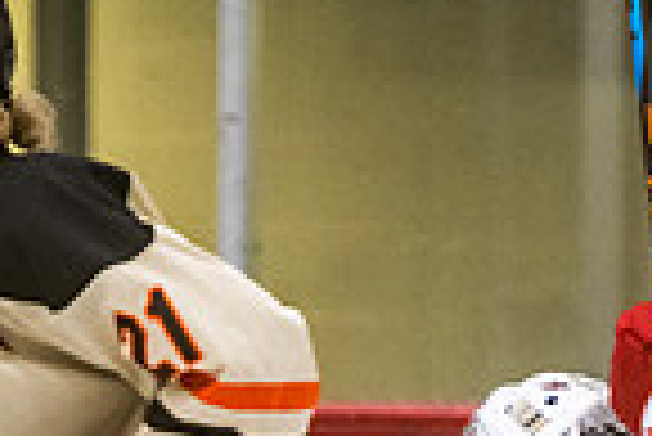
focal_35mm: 821
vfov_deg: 1.7
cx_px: 606
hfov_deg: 2.5
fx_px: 14884
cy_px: 942
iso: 3200
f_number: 3.2
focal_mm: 175
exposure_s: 1/640
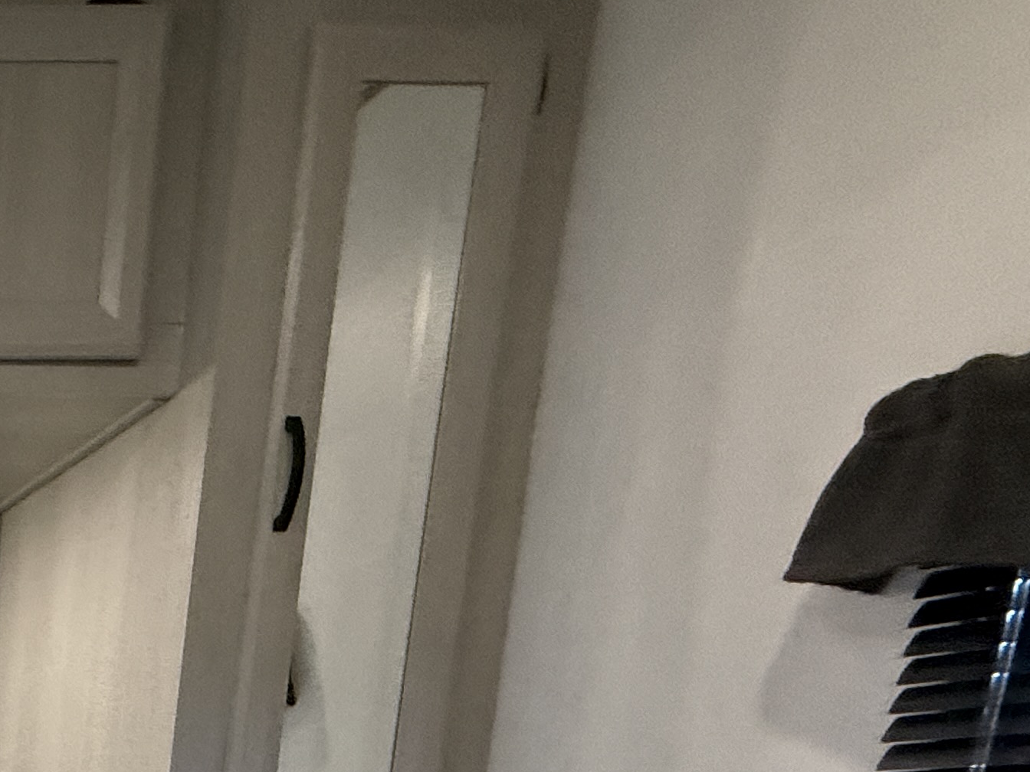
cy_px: 1058
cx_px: -509
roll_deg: -0.3
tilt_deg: -11.0
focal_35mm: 42
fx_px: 1250
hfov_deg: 28.8
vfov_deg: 27.4
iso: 400
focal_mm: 2.22
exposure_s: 1/99
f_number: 2.2
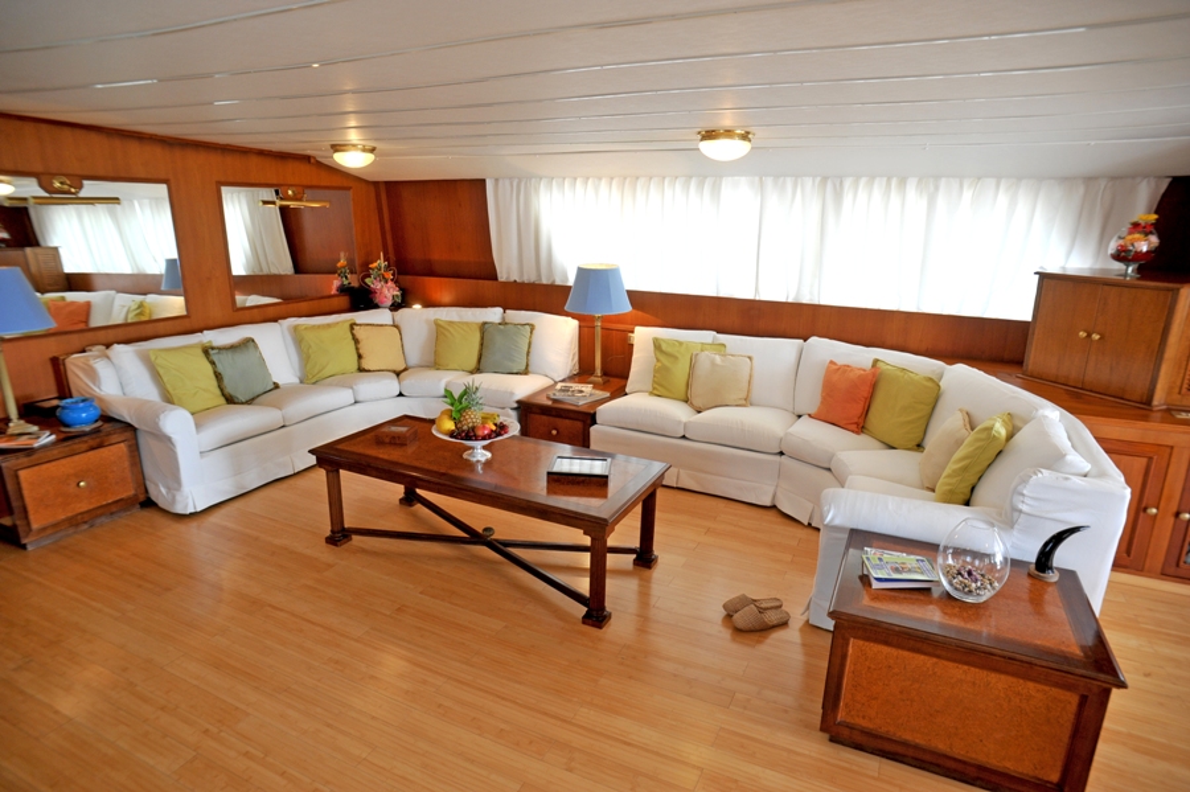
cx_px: 595
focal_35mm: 20
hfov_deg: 84.0
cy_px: 396
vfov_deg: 61.9
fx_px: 661
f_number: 4.5
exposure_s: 1/80
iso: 400
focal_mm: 20
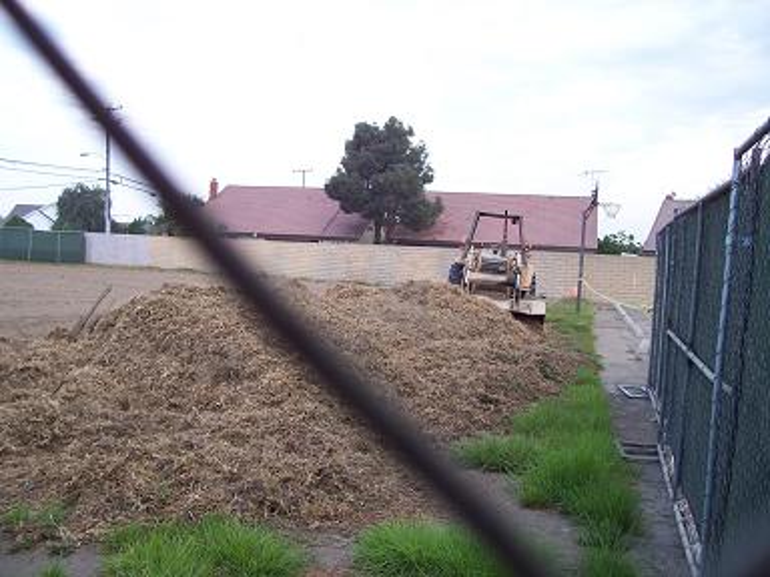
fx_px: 756
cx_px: 385
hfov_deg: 54.0
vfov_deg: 41.8
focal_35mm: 34
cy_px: 288
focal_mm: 5.6
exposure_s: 1/250
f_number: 2.7
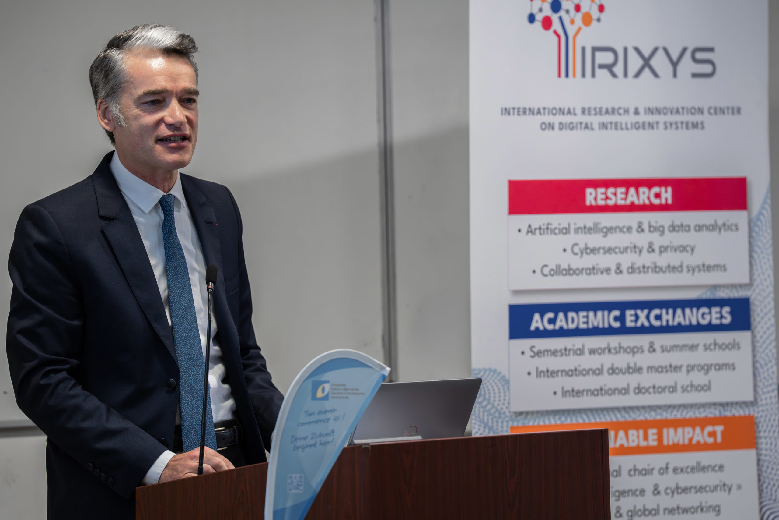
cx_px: 390
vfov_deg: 7.5
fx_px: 3938
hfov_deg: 11.3
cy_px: 260
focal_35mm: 182
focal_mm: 182
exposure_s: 1/200
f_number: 4
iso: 2500
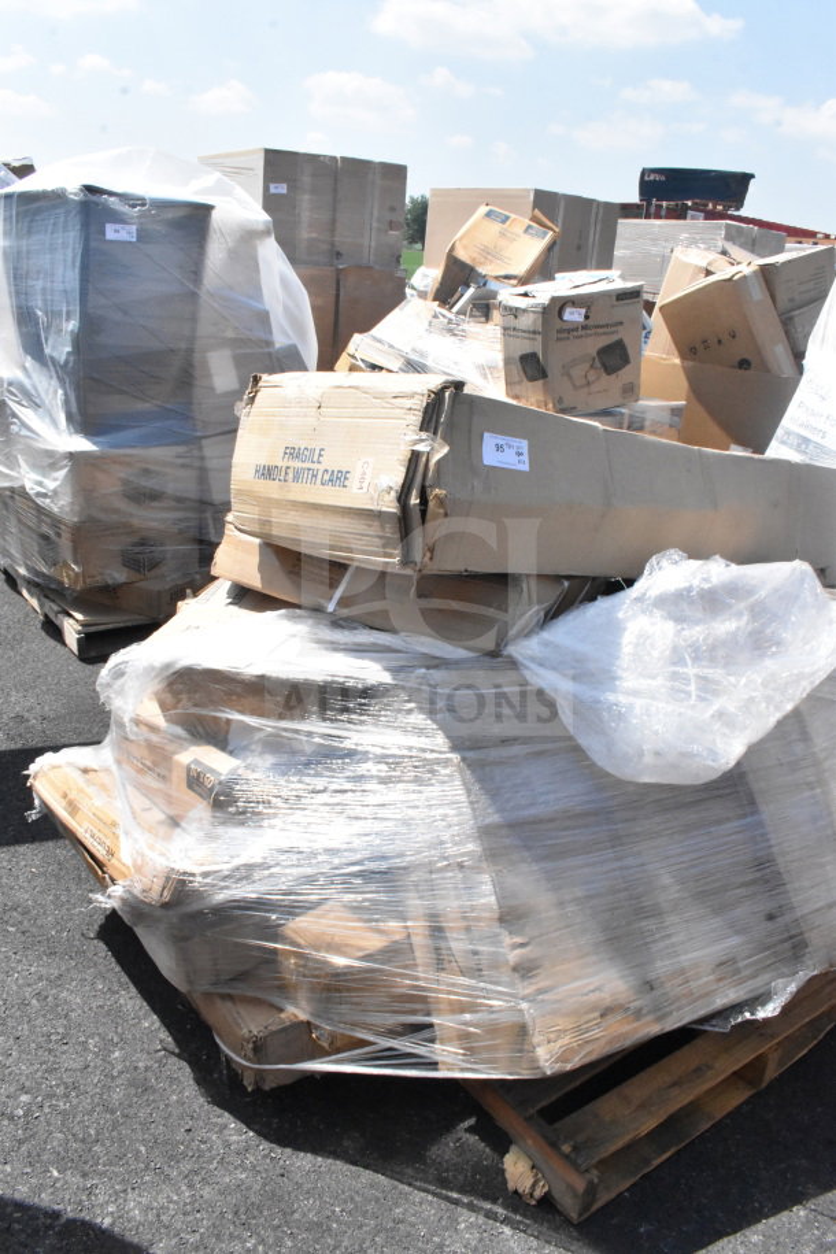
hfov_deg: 47.9
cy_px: 627
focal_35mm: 27
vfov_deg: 67.4
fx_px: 940
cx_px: 418
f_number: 22
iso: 6400
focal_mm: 18
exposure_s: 1/2000
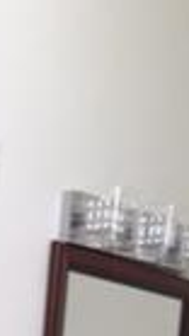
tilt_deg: -11.0
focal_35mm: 145
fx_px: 1294
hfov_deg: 7.9
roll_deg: -4.7
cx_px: -225
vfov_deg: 12.8
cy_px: 689
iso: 32
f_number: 2.2
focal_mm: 4.15
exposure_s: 1/60
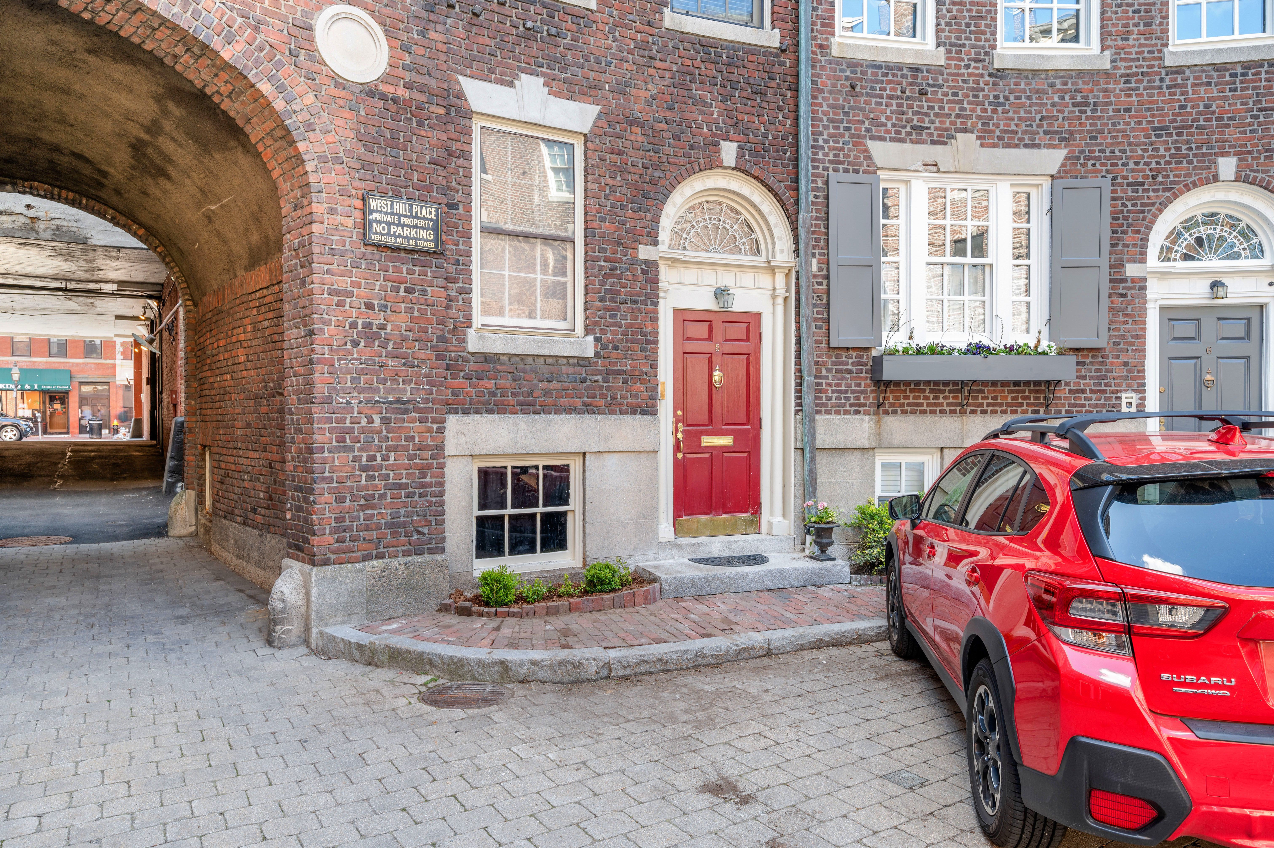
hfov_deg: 77.4
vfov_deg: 56.1
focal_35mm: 22
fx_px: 796
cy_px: 424
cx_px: 637
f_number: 8
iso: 100
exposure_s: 1/6
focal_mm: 22.5
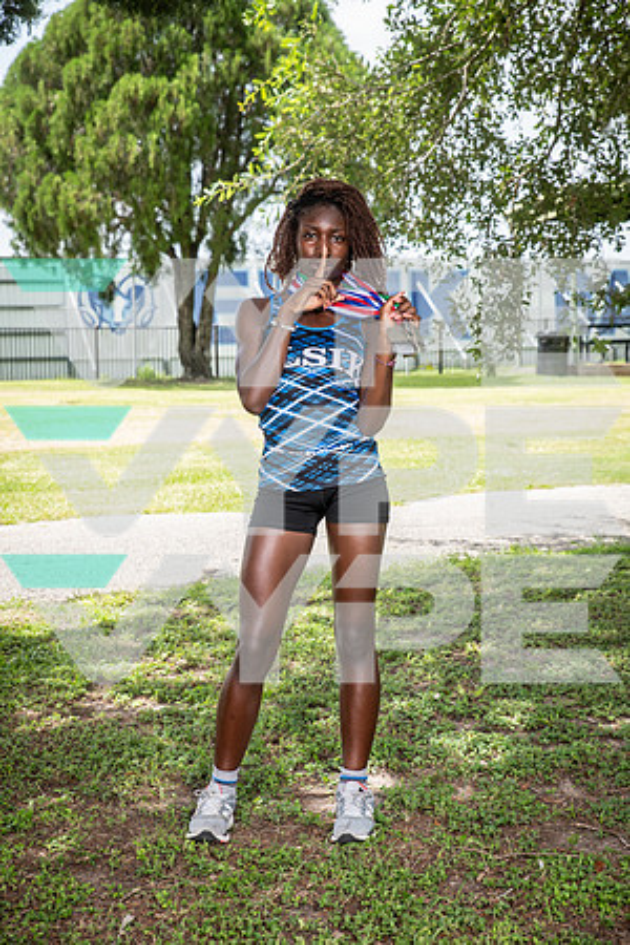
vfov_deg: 33.4
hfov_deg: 22.6
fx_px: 1575
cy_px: 472
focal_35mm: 60
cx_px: 315
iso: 250
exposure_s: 1/400
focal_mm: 60
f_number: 6.3
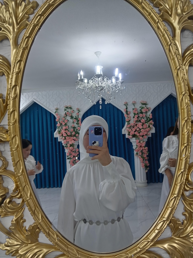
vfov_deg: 65.3
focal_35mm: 27
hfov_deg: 51.3
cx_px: 96
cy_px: 129
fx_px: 201
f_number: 1.8
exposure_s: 1/25
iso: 279
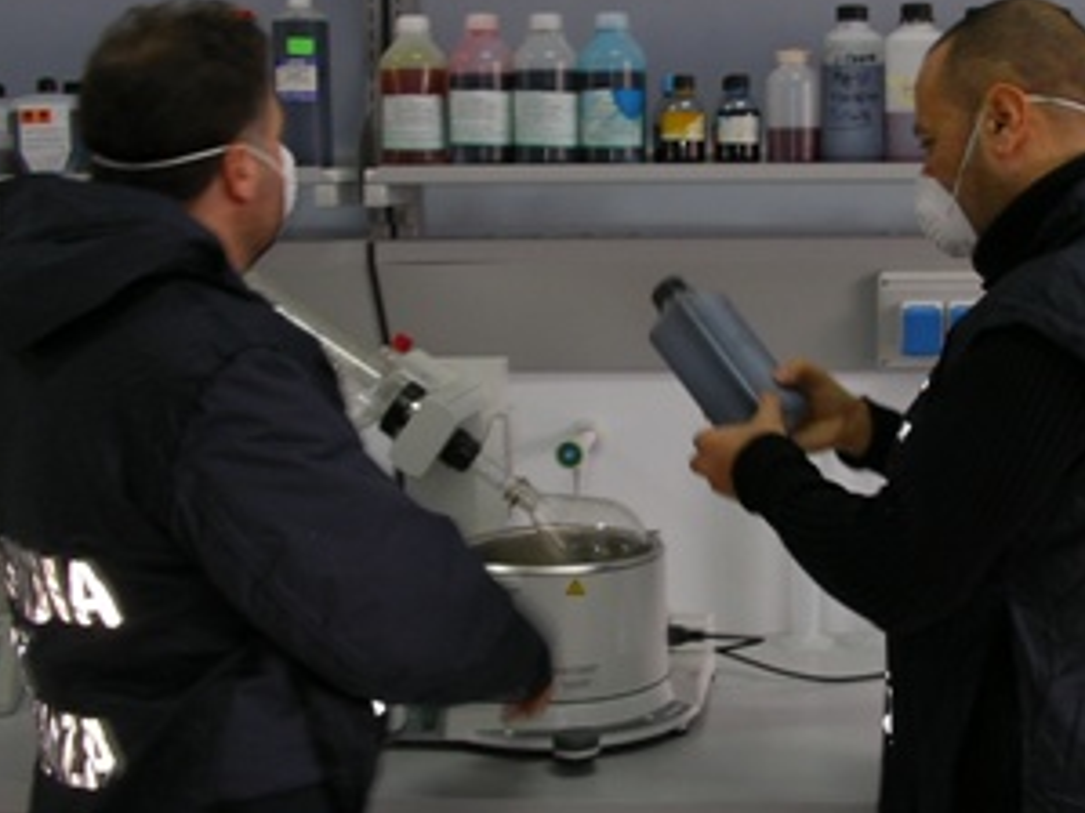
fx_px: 1786
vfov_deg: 25.6
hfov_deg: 33.4
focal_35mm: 57
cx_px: 740
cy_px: 381
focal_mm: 5.8
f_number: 4.1
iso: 50
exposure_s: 1/8
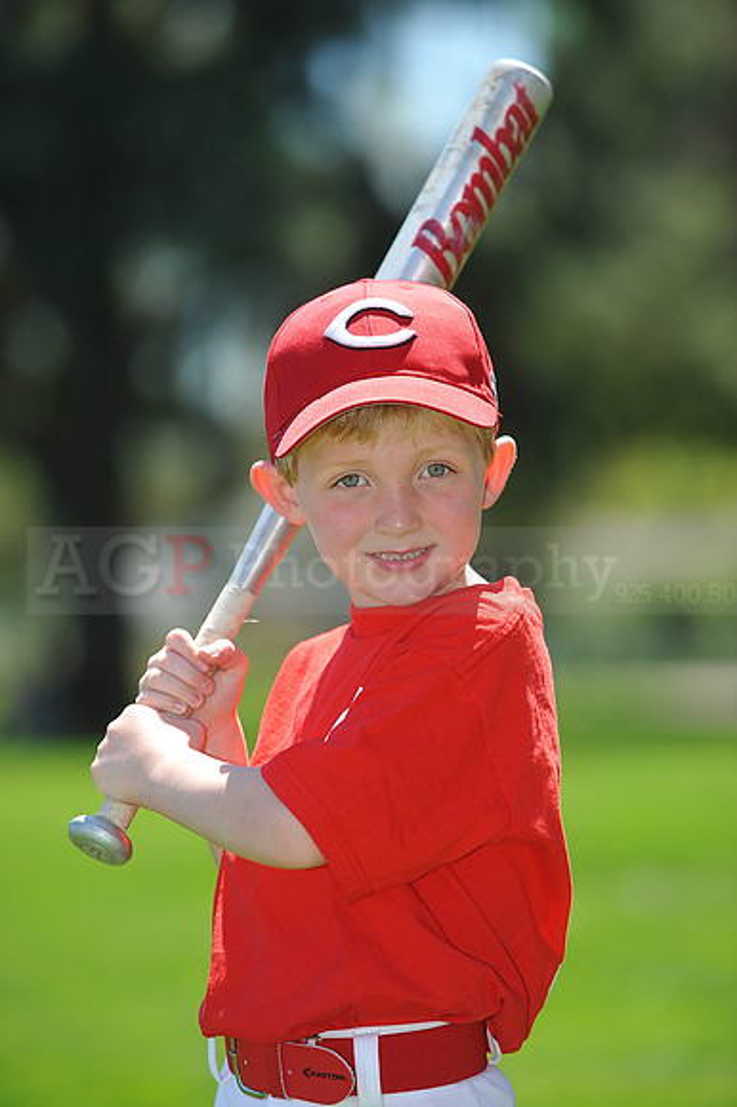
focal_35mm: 200
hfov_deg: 6.9
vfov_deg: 10.3
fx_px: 6149
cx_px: 368
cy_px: 554
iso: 200
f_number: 4.5
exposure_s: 1/640
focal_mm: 200
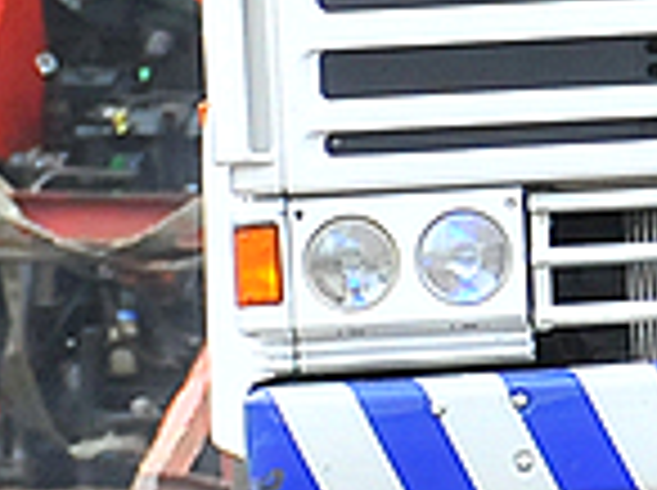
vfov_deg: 0.6
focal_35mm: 2533
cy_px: 54
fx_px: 47997
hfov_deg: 0.8
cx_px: 652
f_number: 5.6
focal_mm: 250
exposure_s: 1/160
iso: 1000
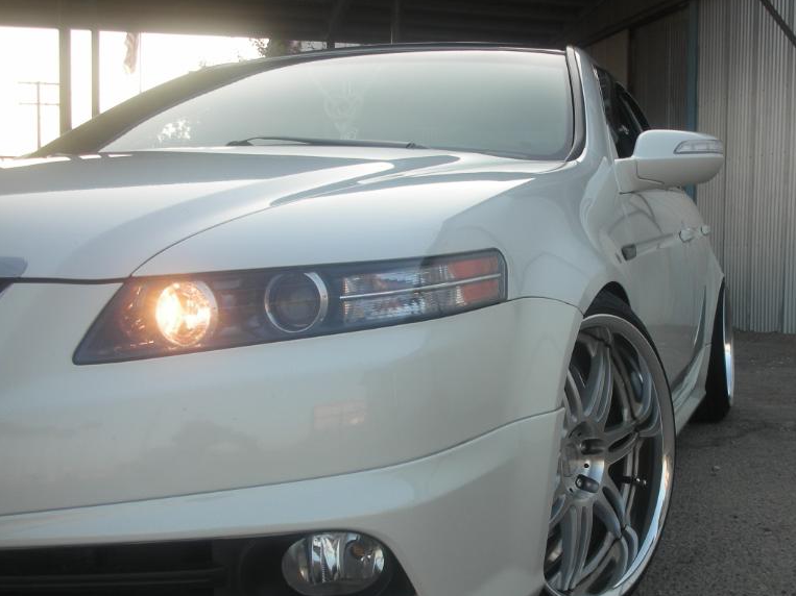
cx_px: 514
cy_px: 373
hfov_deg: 40.1
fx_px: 1081
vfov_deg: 30.7
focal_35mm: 47
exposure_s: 1/98
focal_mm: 5.8
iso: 50
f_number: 3
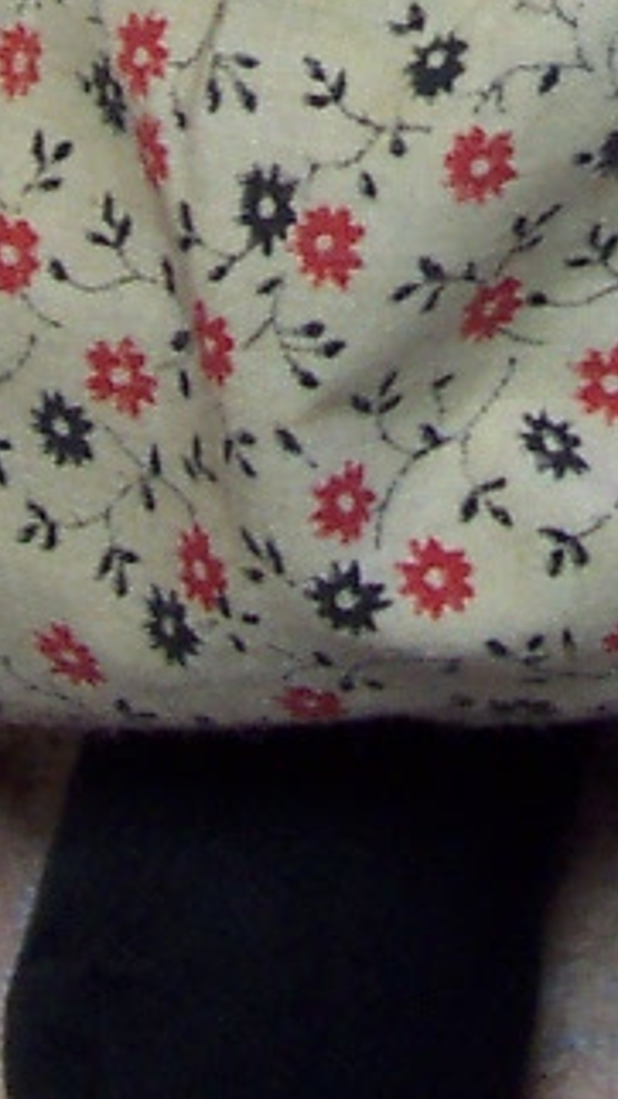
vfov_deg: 13.6
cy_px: -512
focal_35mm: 150
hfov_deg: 8.0
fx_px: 4372
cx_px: 717
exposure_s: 1/30
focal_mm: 5.6
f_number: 2.8
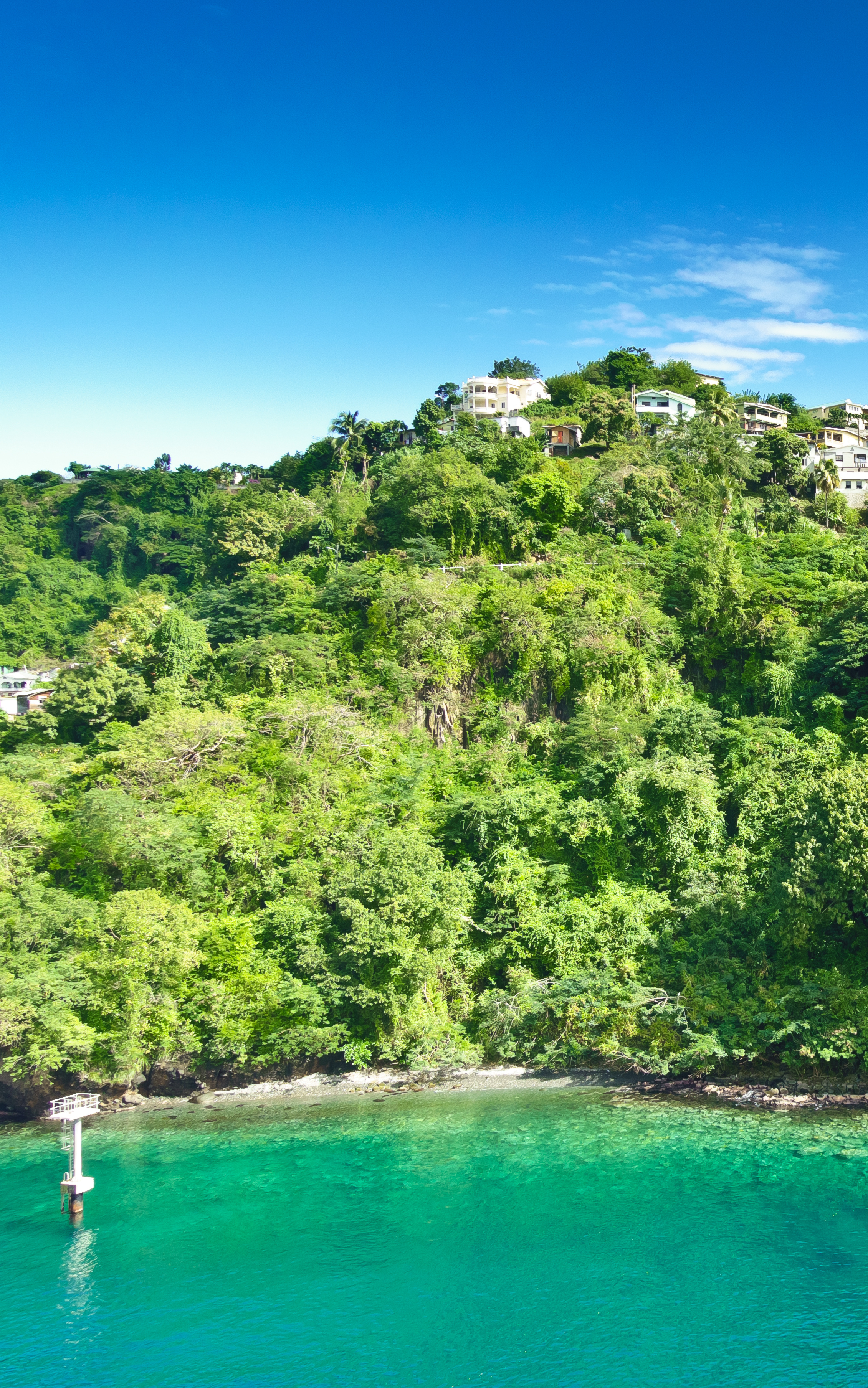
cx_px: 940
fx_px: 1400
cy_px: 695
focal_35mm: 37
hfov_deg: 30.9
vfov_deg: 52.7
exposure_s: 1/200
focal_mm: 8.8
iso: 200
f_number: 4.5
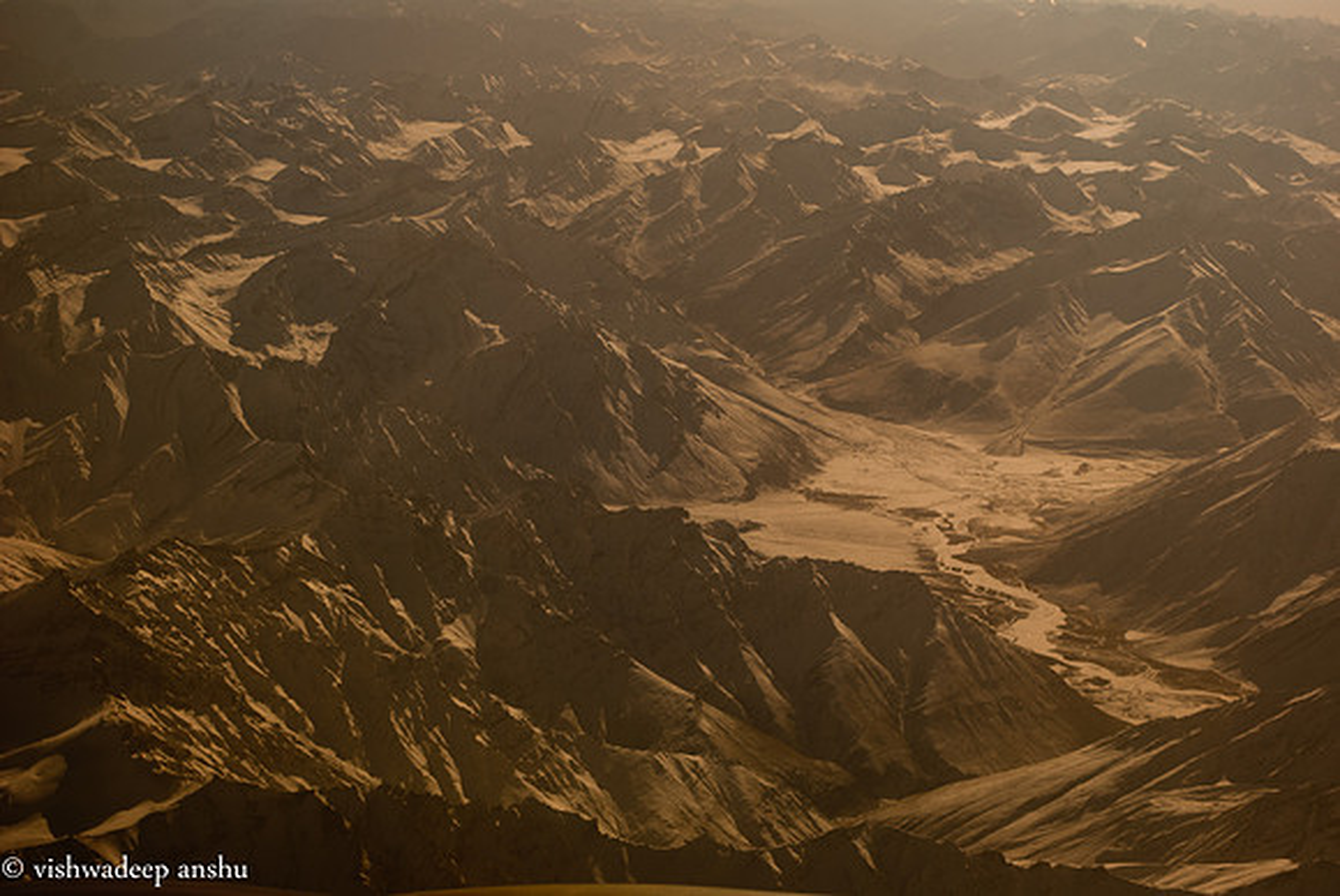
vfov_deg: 16.6
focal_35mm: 82
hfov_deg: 24.6
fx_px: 3074
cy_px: 448
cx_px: 670
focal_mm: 55
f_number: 8
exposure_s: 1/250
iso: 100
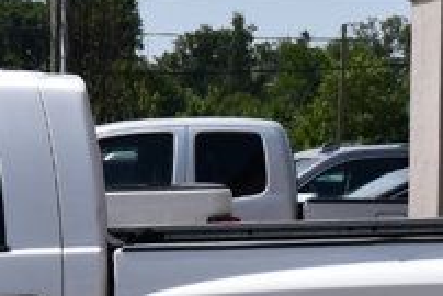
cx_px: -283
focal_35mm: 228
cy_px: 246
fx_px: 2808
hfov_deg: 8.7
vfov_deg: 6.0
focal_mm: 30
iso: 200
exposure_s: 1/500
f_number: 11
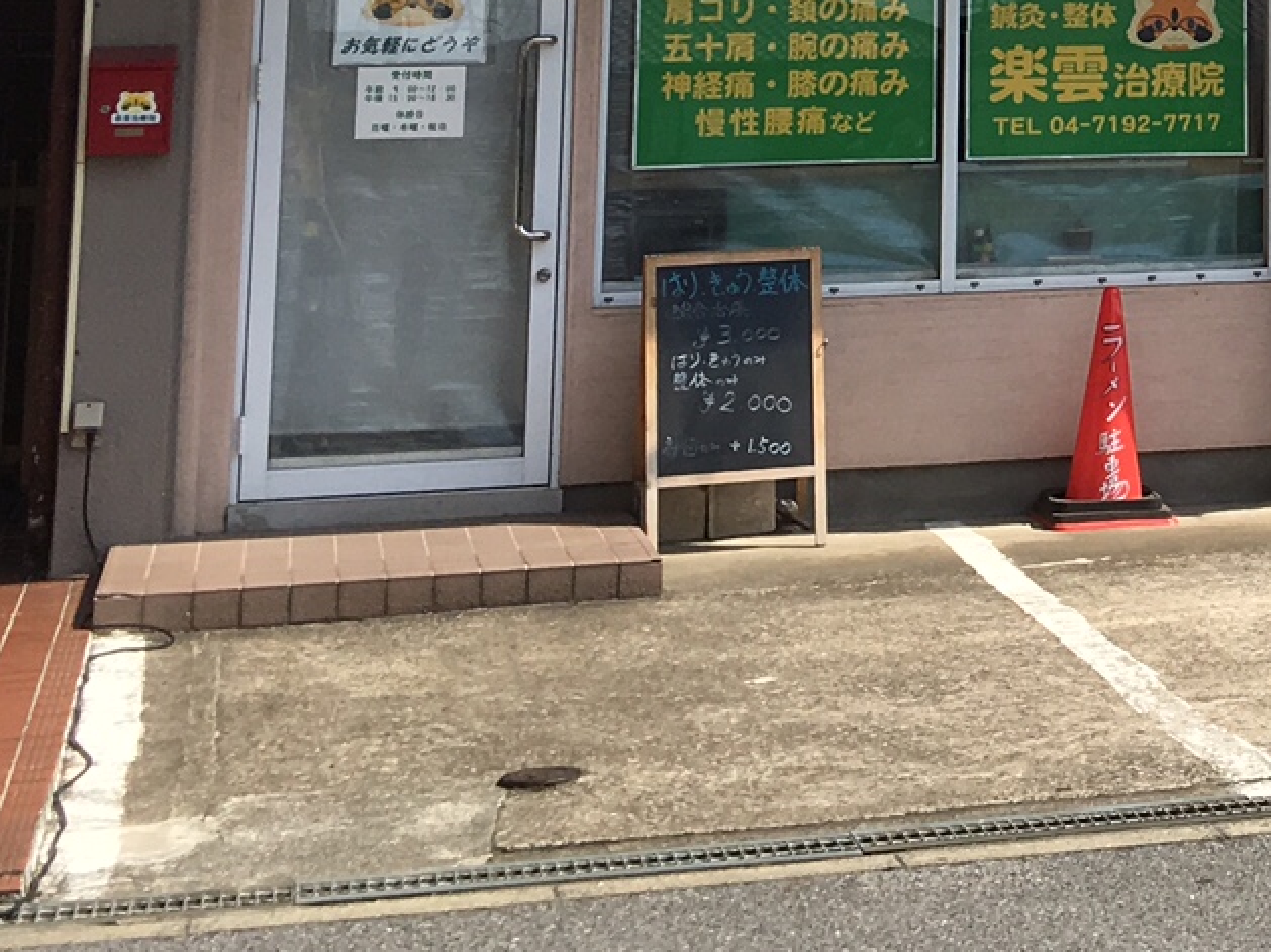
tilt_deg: +8.6
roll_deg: +0.2
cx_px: 1697
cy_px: -426
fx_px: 3413
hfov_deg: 19.3
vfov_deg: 14.9
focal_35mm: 93
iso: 25
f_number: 2.2
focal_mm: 4.15
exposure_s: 1/1202
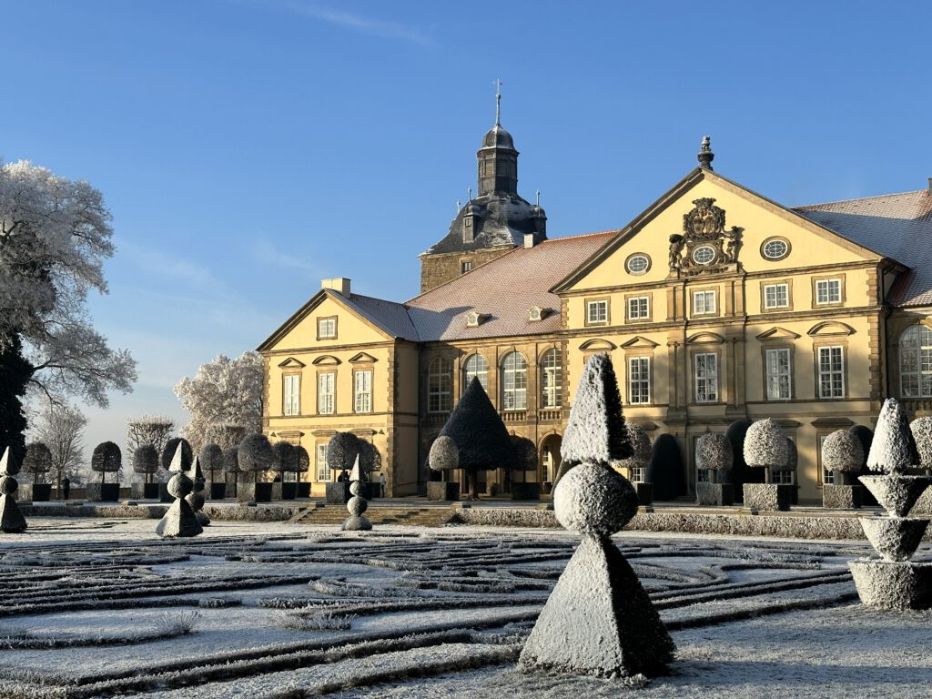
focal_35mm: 48
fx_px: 1292
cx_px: 466
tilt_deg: +5.5
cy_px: 350
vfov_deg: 30.3
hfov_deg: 39.7
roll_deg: -0.1
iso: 64
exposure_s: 1/3731
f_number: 1.78
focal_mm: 6.86
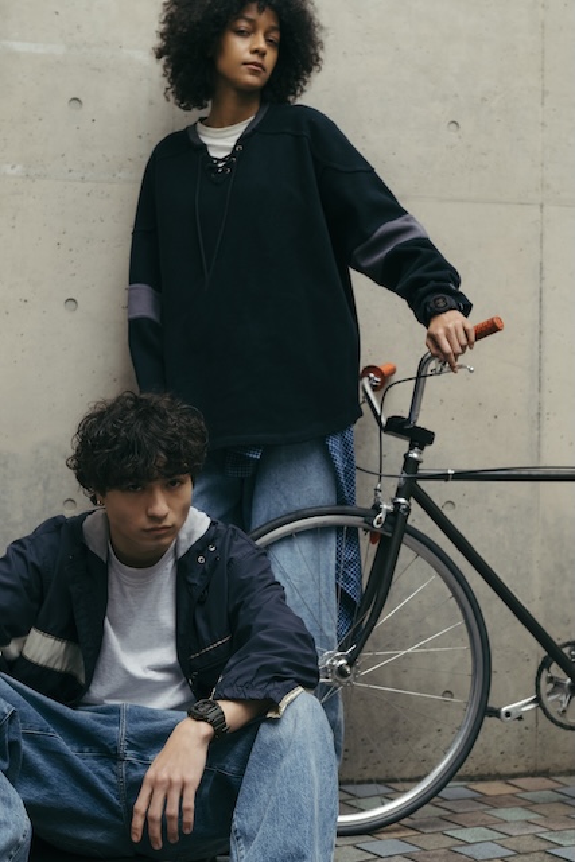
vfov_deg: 28.8
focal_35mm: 70
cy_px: 431
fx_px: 1676
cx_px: 288
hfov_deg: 19.5
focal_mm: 70
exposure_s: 1/125
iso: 800
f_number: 6.3
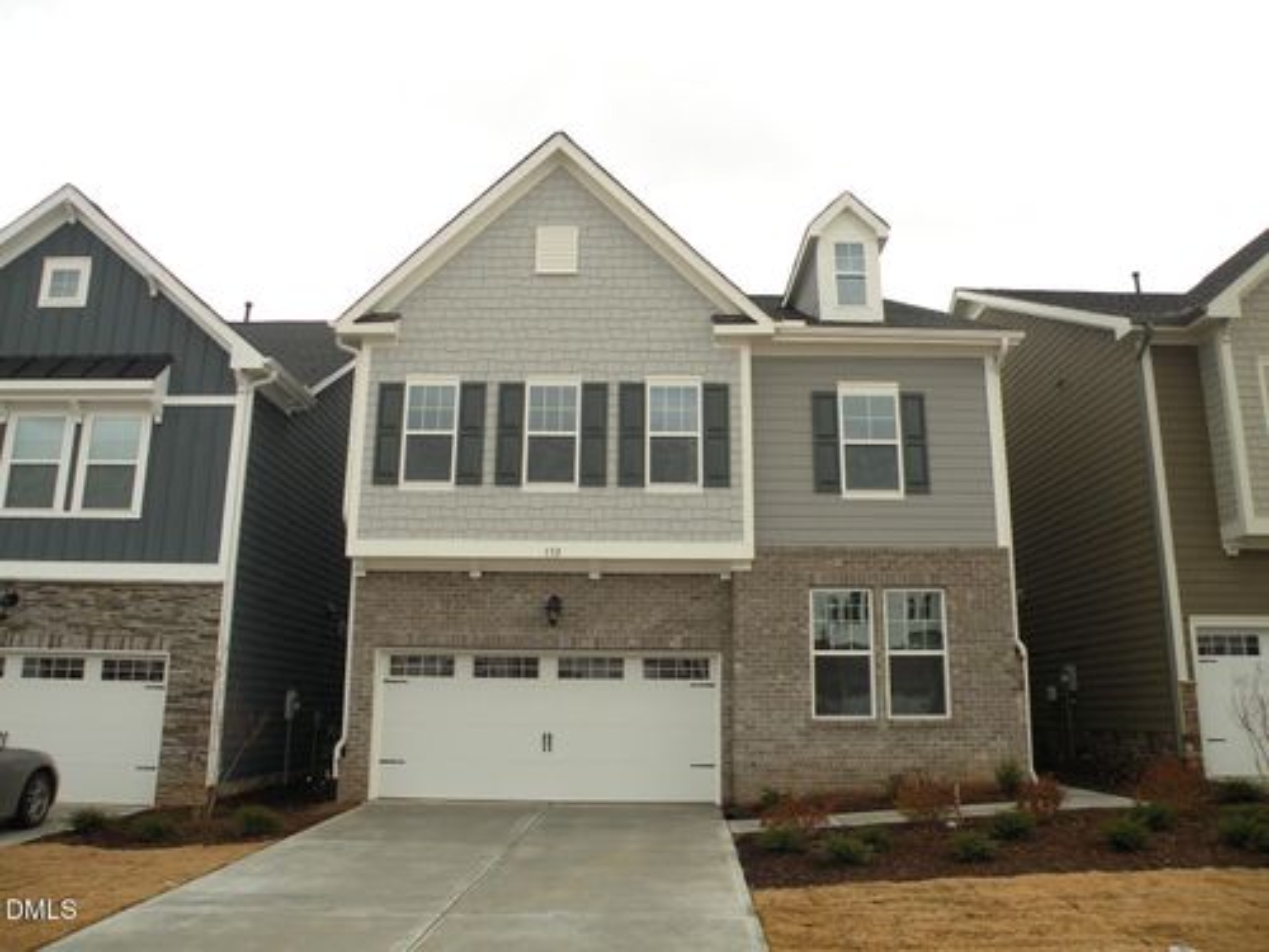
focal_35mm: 27
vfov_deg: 51.4
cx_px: 634
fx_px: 990
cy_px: 476
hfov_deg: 65.3
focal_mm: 4.7
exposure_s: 1/90.6
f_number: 3.2
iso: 94
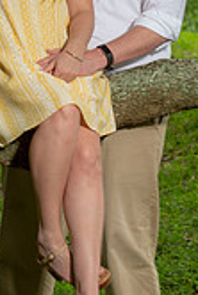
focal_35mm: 257
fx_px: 2116
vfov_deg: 8.0
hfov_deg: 5.4
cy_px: 44
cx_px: 76
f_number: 5.6
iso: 250
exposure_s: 1/125
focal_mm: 95
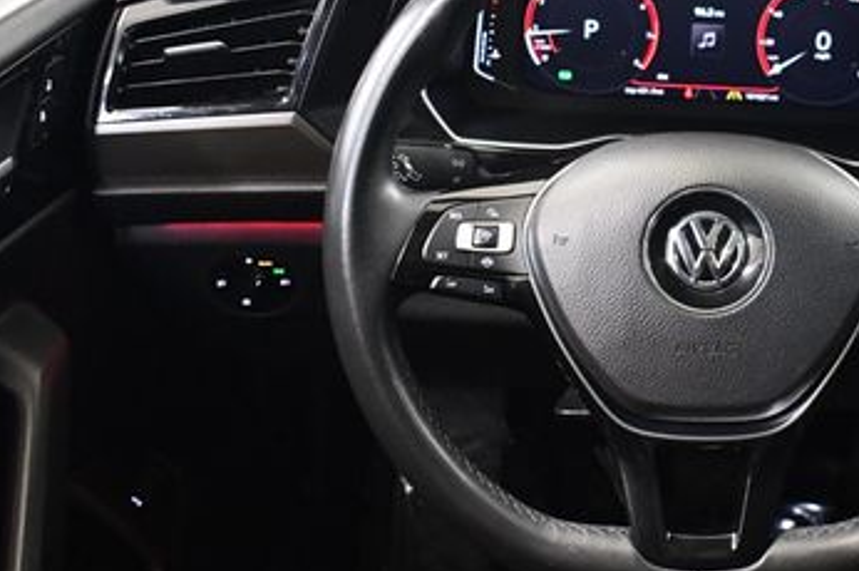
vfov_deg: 22.1
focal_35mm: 61
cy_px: 201
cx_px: 708
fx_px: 1454
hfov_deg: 31.9
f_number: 3.8
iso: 4500
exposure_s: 1/60
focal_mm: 22
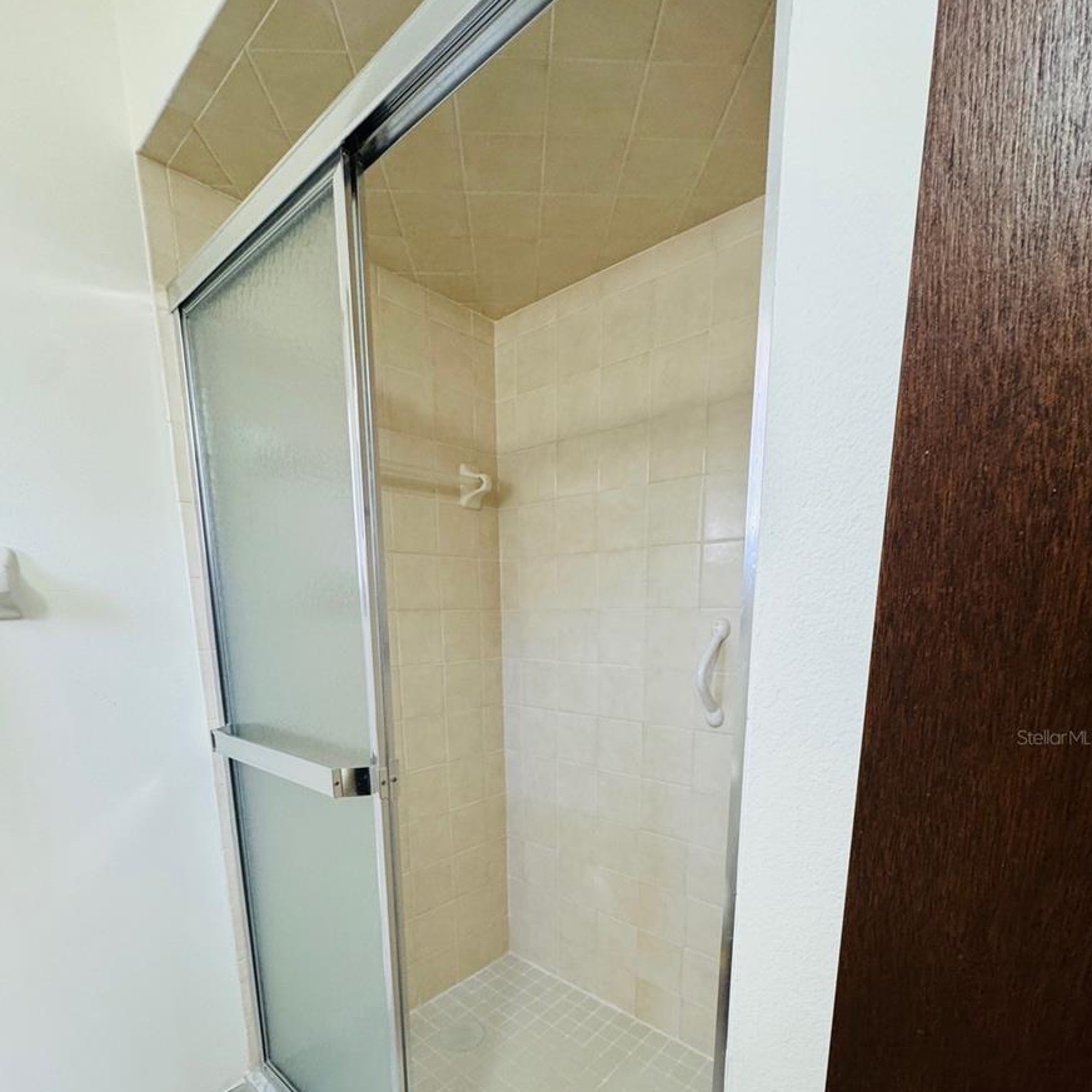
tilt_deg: -12.9
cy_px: 737
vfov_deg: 80.9
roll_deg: +0.6
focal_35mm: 17
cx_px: 543
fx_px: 607
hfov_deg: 84.0
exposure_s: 1/120
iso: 200
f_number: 2.2
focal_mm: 2.22
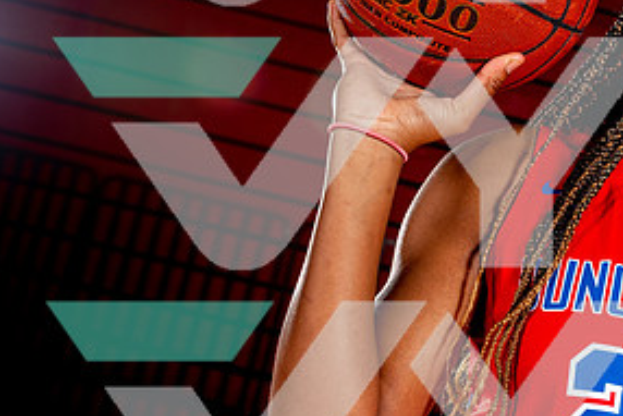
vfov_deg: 17.3
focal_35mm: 79
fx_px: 1368
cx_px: 608
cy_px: 154
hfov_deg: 24.6
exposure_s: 1/125
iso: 100
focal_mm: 39
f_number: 5.6
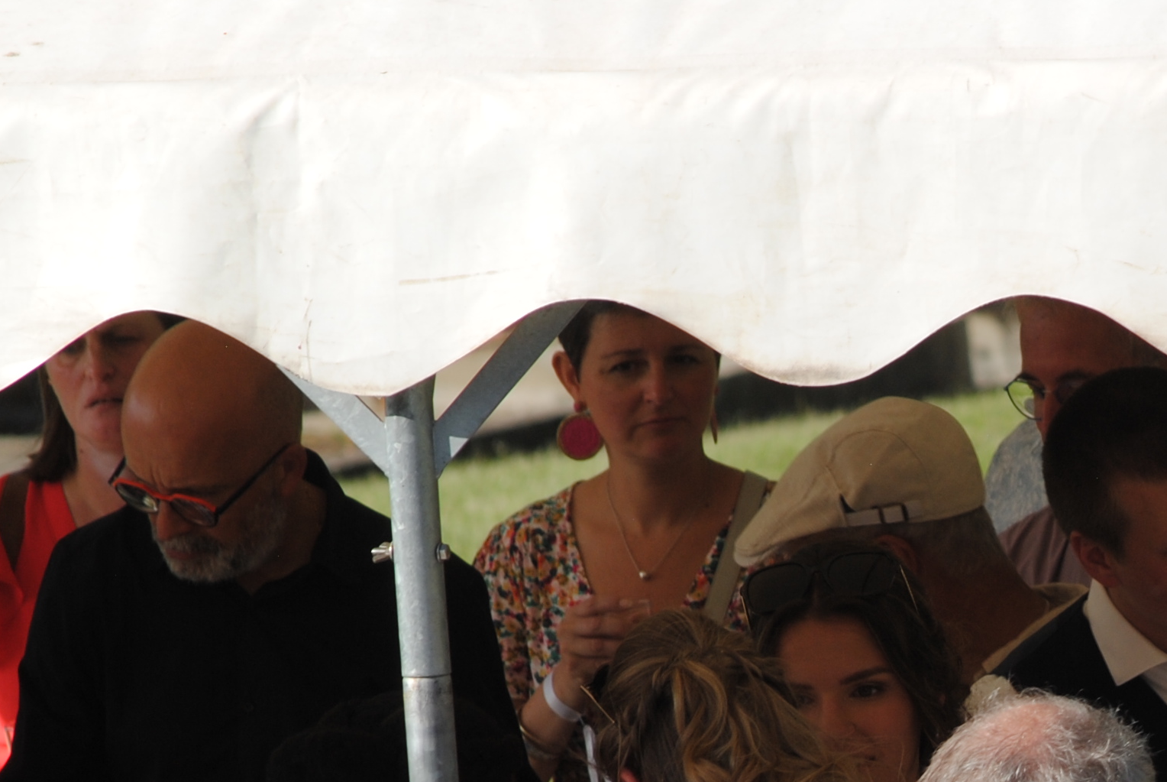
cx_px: 1219
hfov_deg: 2.7
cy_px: 971
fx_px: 24667
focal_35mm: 760
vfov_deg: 1.8
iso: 100
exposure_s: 1/200
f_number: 9
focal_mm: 200
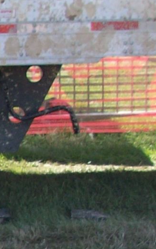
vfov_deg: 11.6
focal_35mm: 179
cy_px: 254
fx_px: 1218
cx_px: -280
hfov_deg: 6.7
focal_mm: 5.7
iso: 64
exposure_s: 1/270
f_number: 2.8
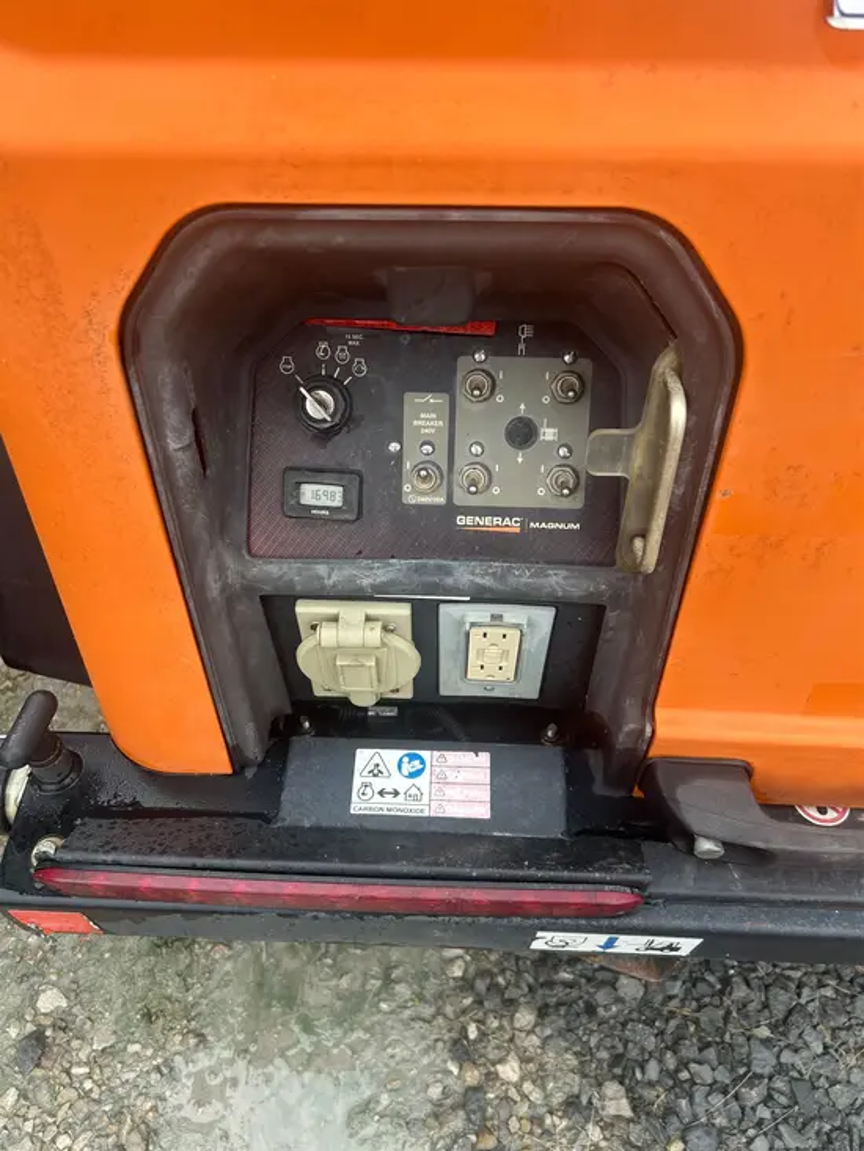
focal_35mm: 26
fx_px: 865
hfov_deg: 53.1
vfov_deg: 67.3
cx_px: 432
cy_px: 576
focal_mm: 5.7
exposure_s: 1/131
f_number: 1.5
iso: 32
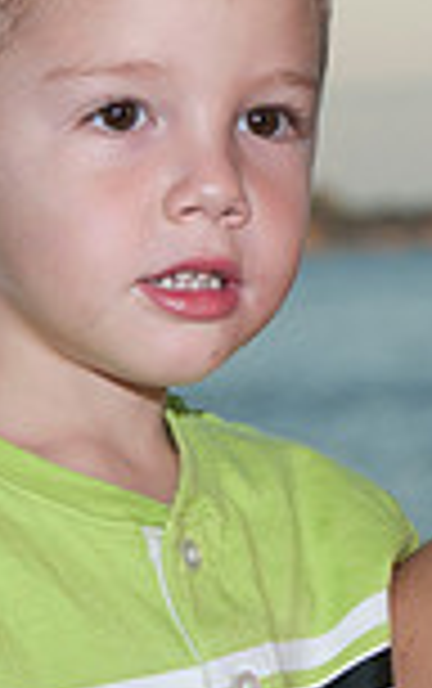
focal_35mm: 359
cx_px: 752
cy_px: 169
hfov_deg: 3.6
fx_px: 6744
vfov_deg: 5.8
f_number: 5.6
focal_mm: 62
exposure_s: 1/250
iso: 100
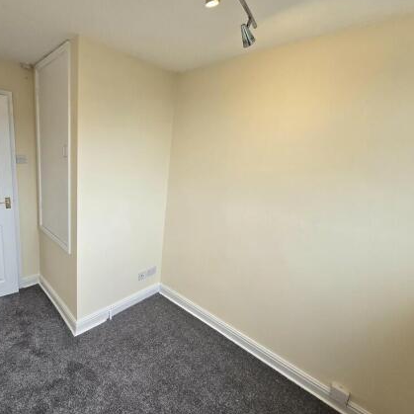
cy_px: 205
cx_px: 150
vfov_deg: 87.4
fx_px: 216
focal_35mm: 16
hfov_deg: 85.3
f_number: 2.2
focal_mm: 2.2
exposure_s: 1/100
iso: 80
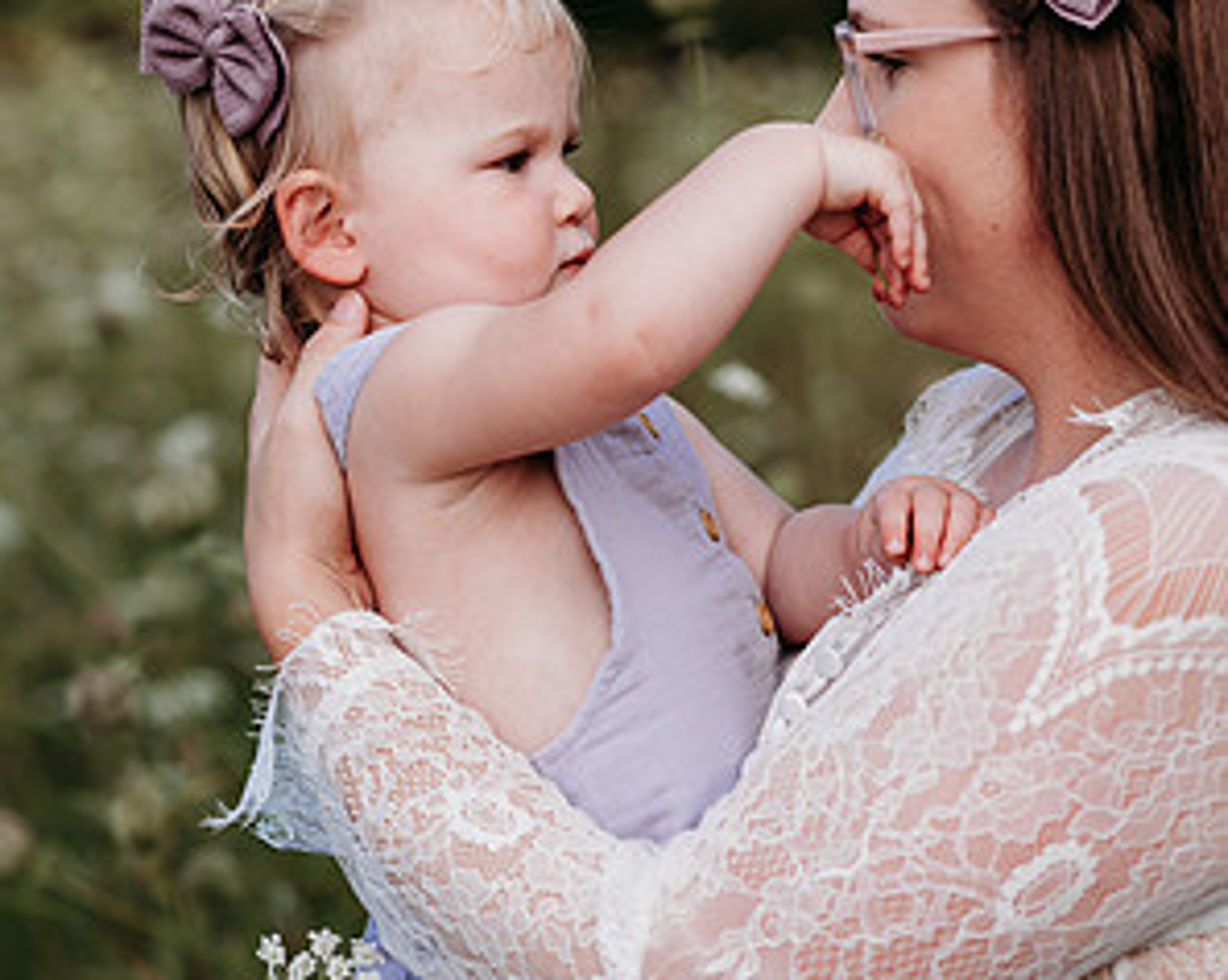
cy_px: 335
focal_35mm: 121
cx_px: 612
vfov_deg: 12.7
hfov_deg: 15.9
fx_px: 4393
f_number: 3.5
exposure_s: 1/1250
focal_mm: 85
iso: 250
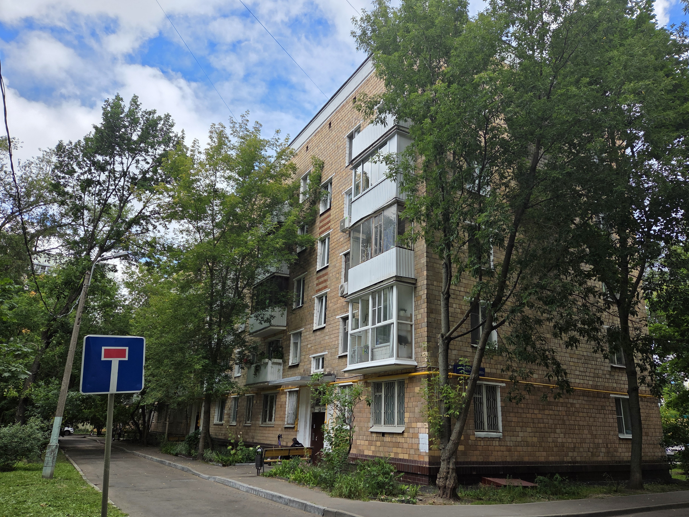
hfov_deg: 69.3
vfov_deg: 54.8
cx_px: 372
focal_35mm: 25
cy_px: 278
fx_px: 498
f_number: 1.8
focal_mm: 5.4
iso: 80
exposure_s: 1/1844
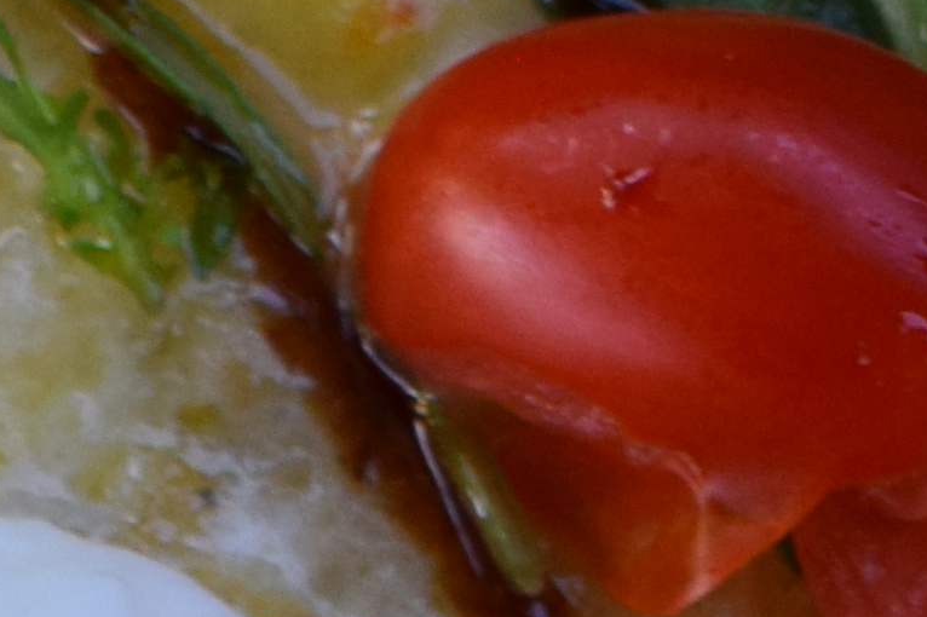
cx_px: 215
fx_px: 7565
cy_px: 2003
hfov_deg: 7.0
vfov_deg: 4.4
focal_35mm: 294
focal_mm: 25
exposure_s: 1/60
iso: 800
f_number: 4
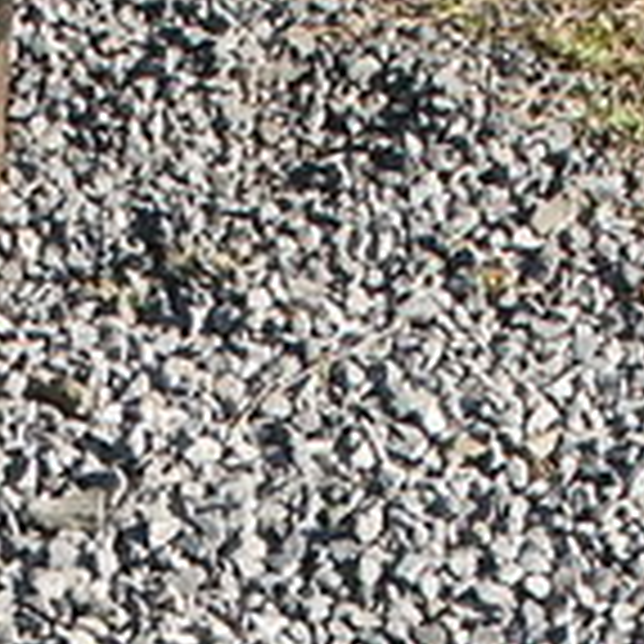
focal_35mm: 151
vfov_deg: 11.1
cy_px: 957
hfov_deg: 11.4
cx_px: -14
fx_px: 3178
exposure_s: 1/125
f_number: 6.7
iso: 64
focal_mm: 7.18
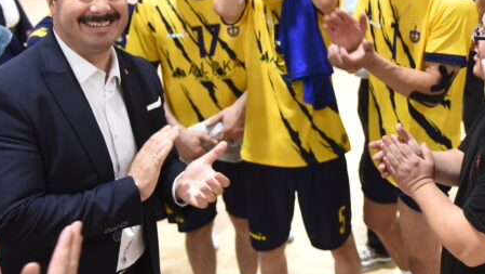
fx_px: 669
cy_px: 30
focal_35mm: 52
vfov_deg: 22.6
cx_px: 357
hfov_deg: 38.9
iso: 1600
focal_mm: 24
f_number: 2.8
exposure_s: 1/200
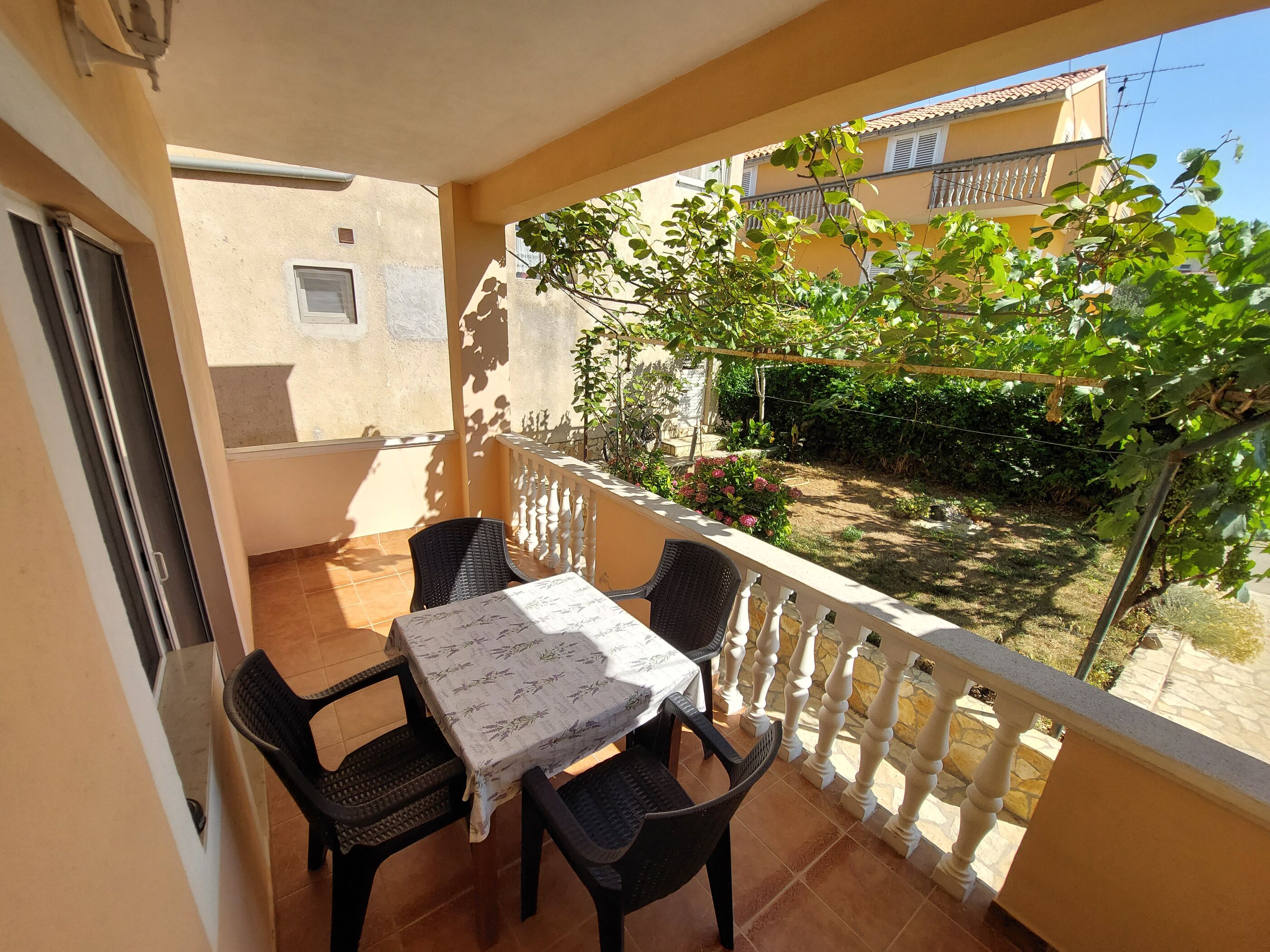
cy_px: 476
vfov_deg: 89.9
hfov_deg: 106.2
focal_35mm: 13
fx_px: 477
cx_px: 635
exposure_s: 1/1142
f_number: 2.2
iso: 50
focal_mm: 1.74
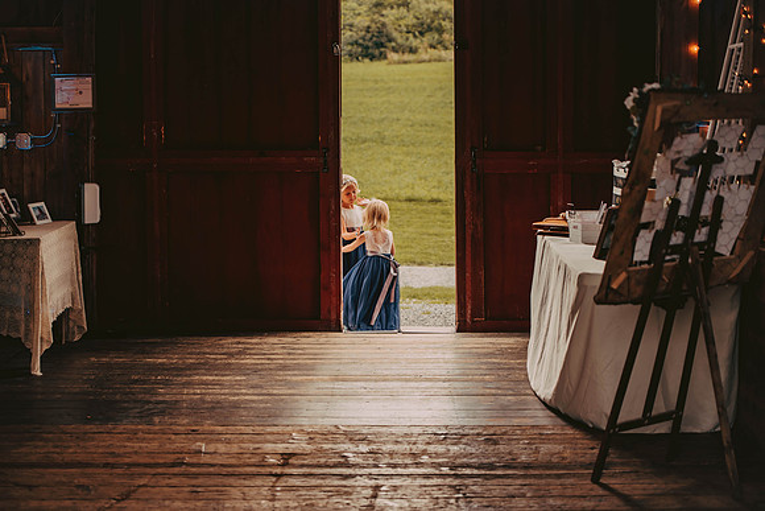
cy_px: 256
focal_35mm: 70
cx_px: 382
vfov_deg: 19.5
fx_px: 1488
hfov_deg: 28.8
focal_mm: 70
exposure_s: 1/160
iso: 200
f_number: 2.8
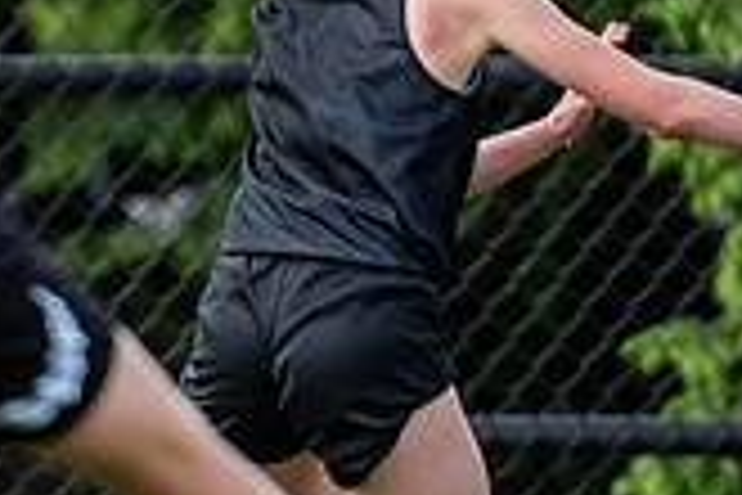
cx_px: 1160
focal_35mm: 3371
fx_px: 69475
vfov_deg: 0.4
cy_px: -152
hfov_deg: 0.6
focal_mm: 400
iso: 800
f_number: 4
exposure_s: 1/1250
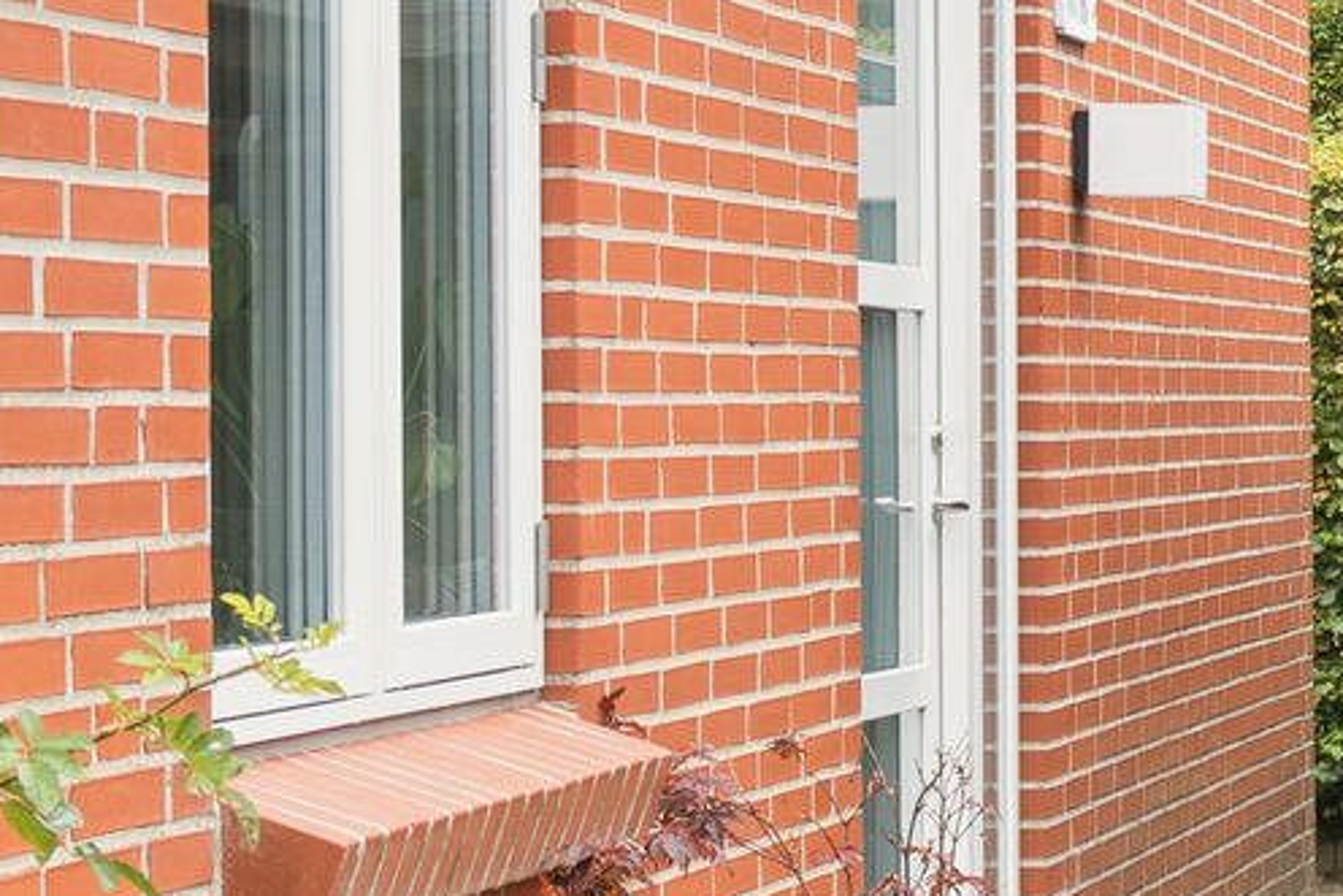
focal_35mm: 133
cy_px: 433
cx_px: 2090
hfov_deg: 14.3
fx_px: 4963
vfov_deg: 10.3
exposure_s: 1/160
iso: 320
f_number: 5.6
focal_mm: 22
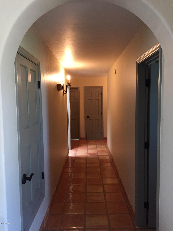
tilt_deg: -0.9
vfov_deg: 61.7
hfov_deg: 48.2
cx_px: 86
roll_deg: +0.6
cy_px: 116
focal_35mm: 29
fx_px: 193
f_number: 2.2
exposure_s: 1/30
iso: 250
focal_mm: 4.15
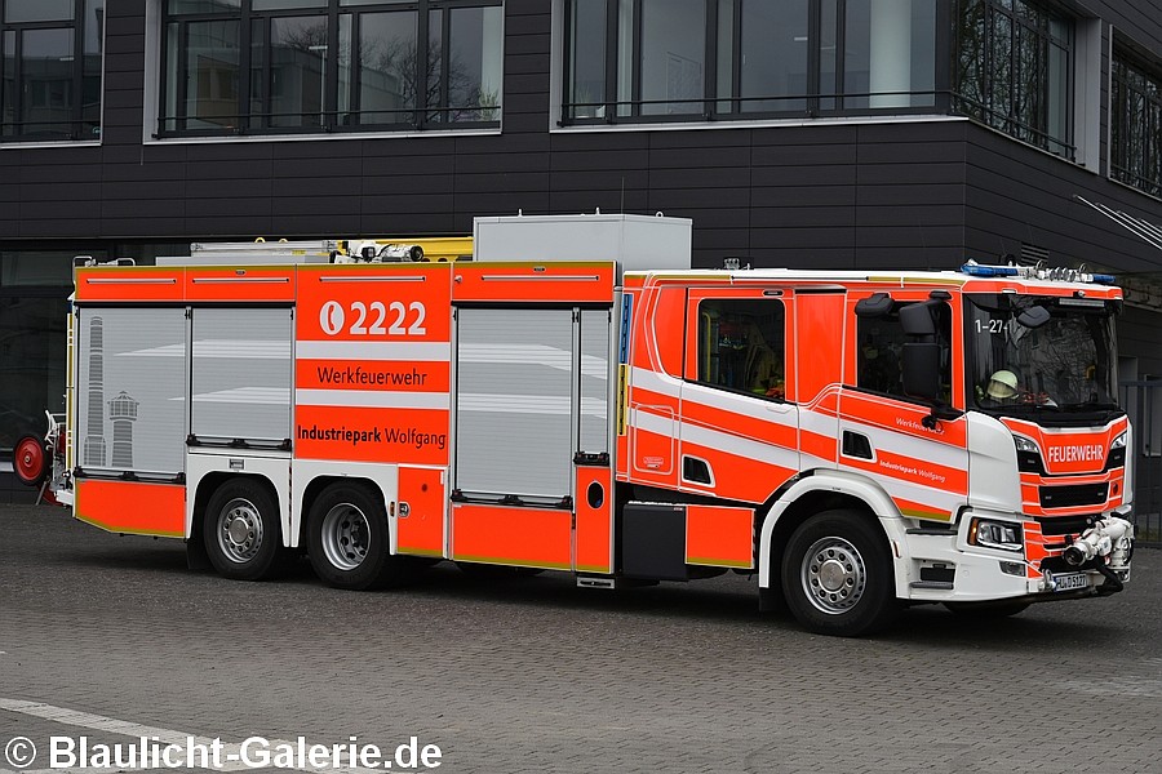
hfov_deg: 29.7
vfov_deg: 20.0
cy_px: 387
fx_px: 2195
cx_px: 581
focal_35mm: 68
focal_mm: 68
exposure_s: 1/250
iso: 360
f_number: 8
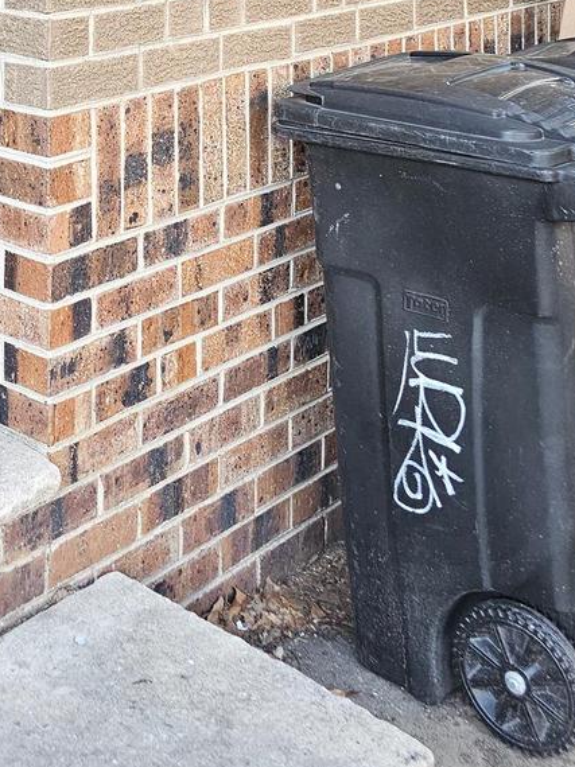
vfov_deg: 26.8
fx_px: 1374
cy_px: -203
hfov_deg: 22.7
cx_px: -8
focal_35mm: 62
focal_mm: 6.3
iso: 160
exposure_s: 1/207
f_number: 1.7
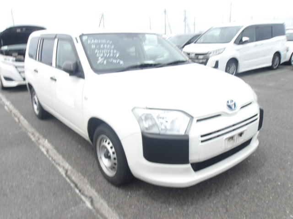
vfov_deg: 51.4
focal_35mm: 27
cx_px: 146
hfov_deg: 65.3
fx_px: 229
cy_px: 110
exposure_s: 1/60
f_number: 10.4
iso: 100
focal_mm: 4.9
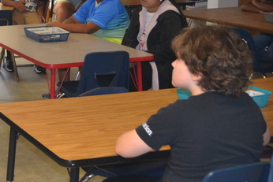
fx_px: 607
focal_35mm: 80
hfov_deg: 22.4
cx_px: -92
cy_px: 17
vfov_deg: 16.8
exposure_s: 1/60
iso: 1000
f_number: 3.5
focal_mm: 18
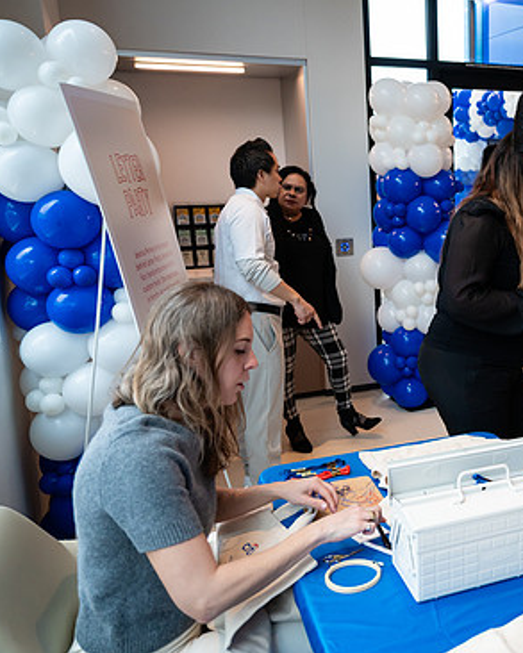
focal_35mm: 37
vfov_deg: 49.1
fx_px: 716
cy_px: 314
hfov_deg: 36.9
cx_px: 496
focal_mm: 24
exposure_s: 1/400
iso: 640
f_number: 3.2
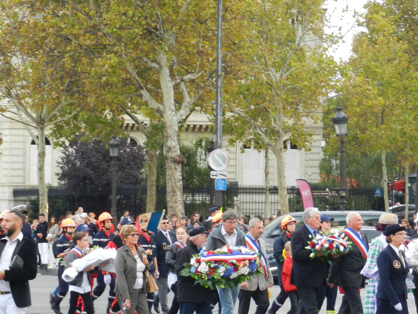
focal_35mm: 157
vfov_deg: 9.4
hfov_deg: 12.6
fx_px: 1896
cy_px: 219
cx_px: 219
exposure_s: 1/40
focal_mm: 16.3
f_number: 4.9
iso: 160
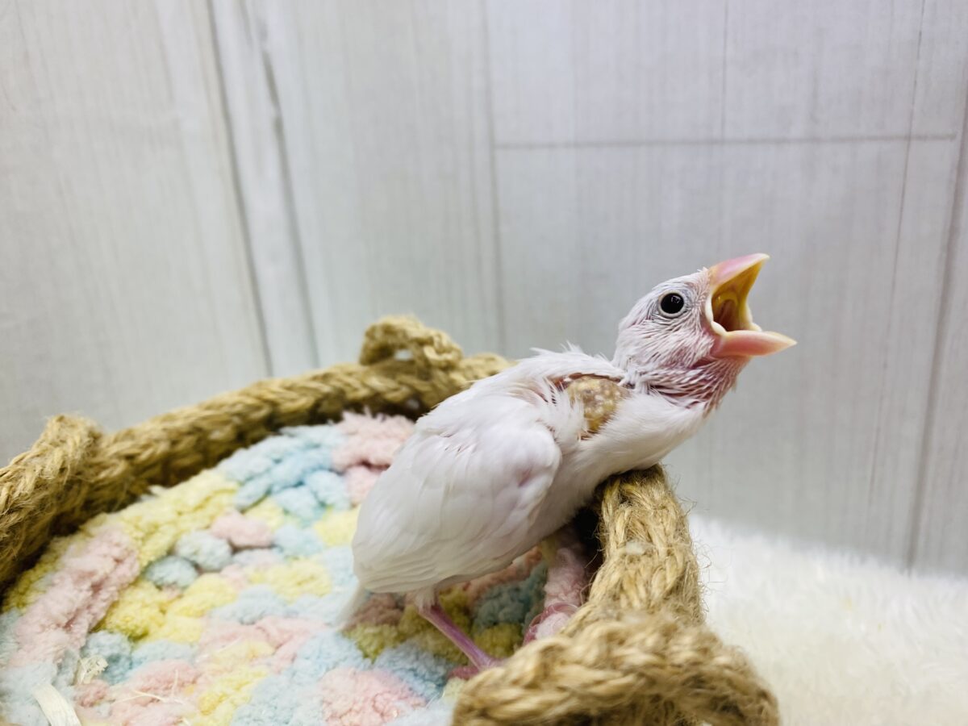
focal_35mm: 25
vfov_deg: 54.9
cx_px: 484
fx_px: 699
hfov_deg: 69.4
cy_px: 363
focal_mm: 4.25
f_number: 1.8
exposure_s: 1/100
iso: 64
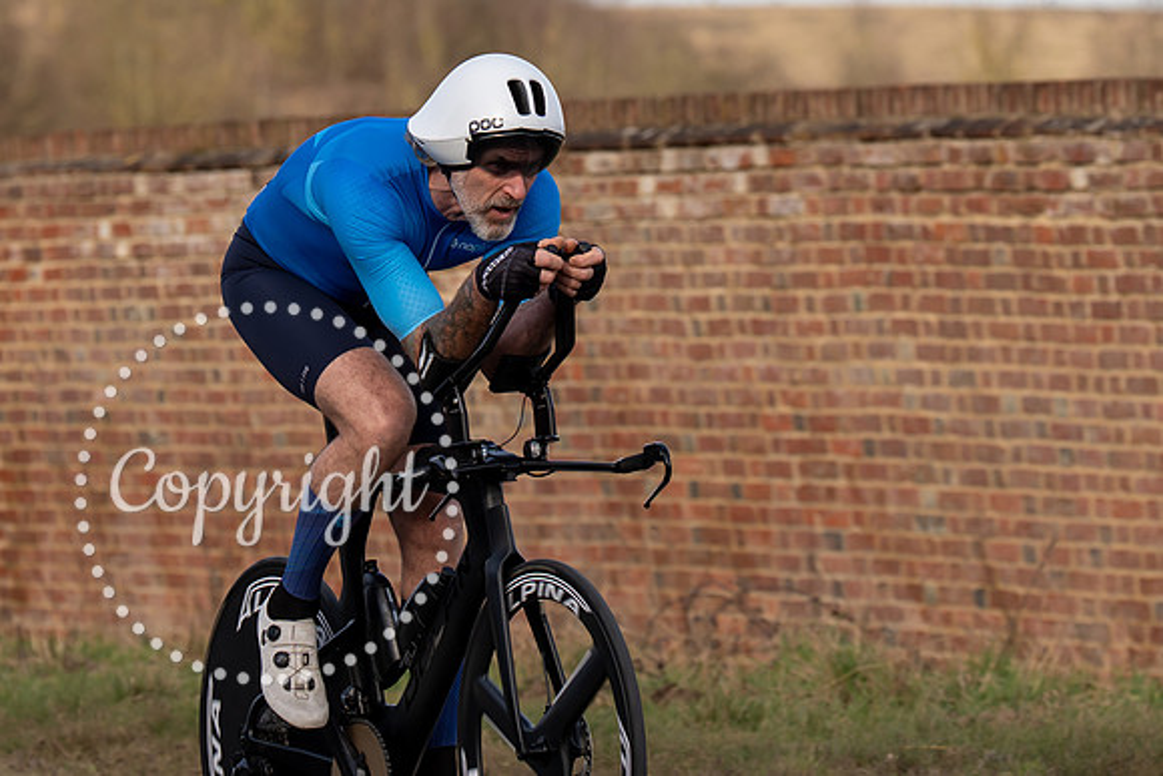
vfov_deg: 4.4
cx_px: 580
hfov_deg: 6.7
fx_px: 9988
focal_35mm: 309
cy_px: 314
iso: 125
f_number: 4
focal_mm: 133
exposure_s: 1/800
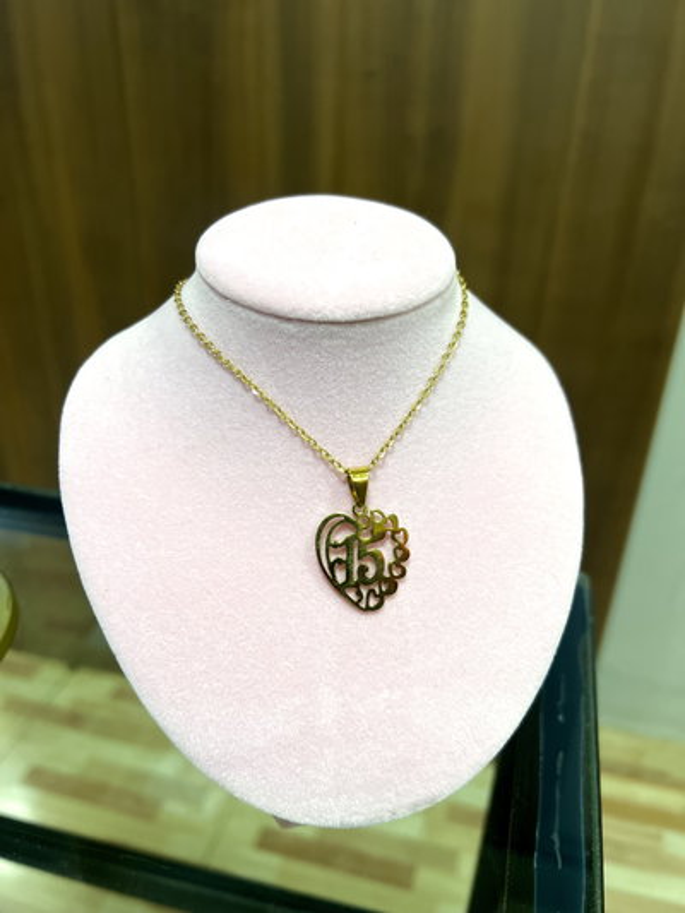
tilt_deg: -27.1
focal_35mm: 26
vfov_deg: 67.3
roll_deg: -0.9
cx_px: 342
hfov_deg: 53.1
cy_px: 456
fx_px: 686
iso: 125
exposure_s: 1/100
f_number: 1.5
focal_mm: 5.7
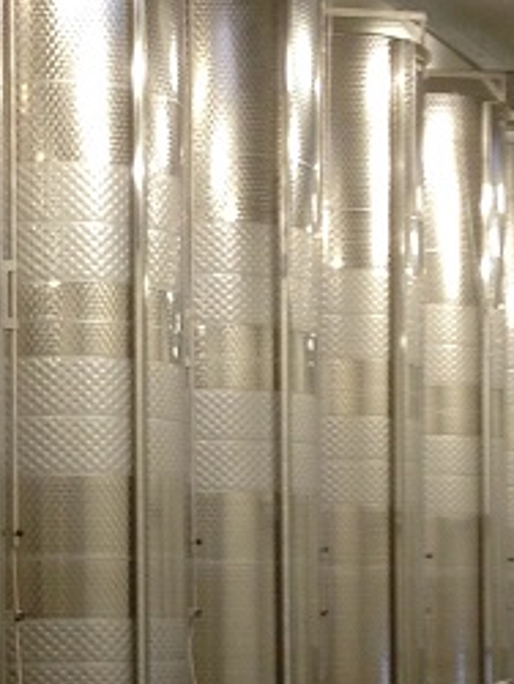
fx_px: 2214
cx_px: 11
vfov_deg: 17.3
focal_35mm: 112
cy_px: 607
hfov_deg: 13.1
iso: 80
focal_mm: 4.28
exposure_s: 1/20
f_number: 2.4
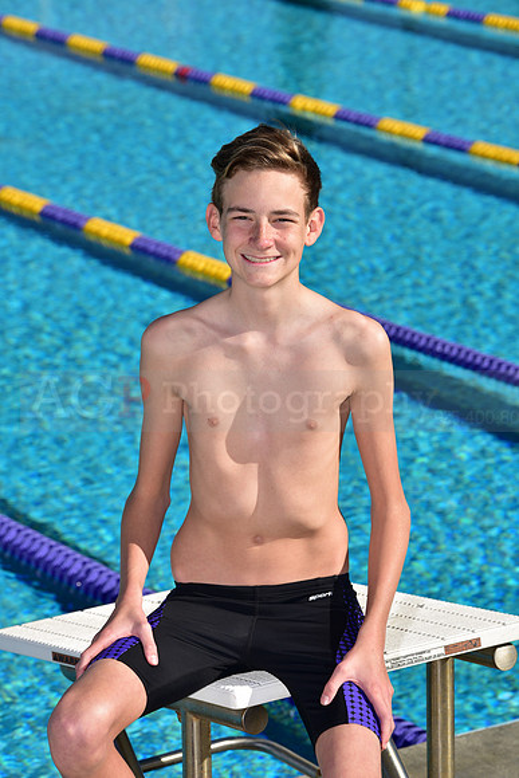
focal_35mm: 135
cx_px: 260
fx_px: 2917
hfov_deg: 10.2
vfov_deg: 15.2
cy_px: 389
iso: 64
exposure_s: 1/250
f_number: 8
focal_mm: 135
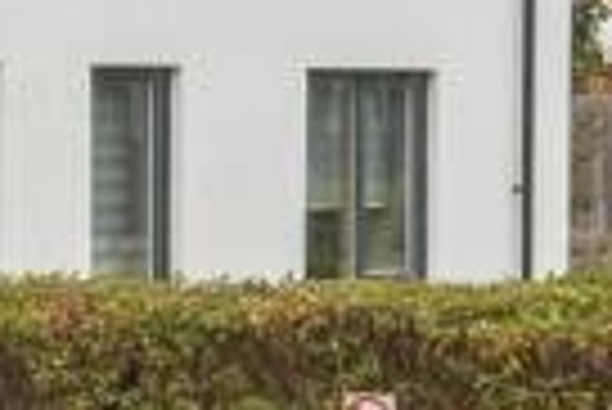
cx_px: -1012
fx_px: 4302
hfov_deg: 7.4
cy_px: -642
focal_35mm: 253
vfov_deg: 5.2
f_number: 8
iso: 320
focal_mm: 33.5
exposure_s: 1/125
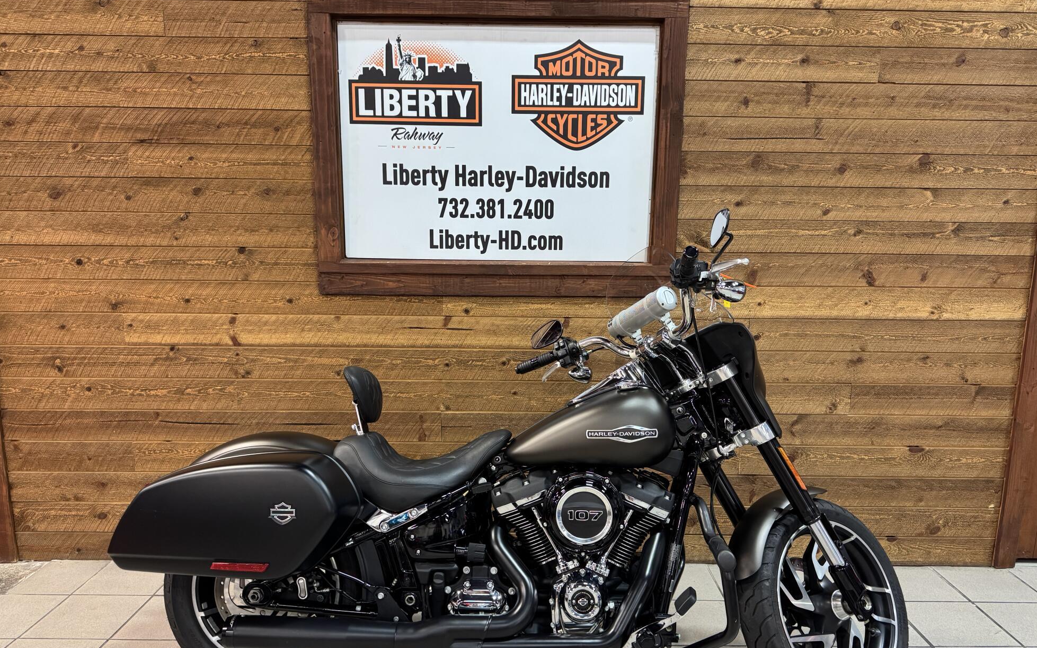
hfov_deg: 70.4
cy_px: 365
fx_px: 735
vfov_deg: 47.5
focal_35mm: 26
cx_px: 521
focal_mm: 6.76
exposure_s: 1/60
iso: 320
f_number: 1.78
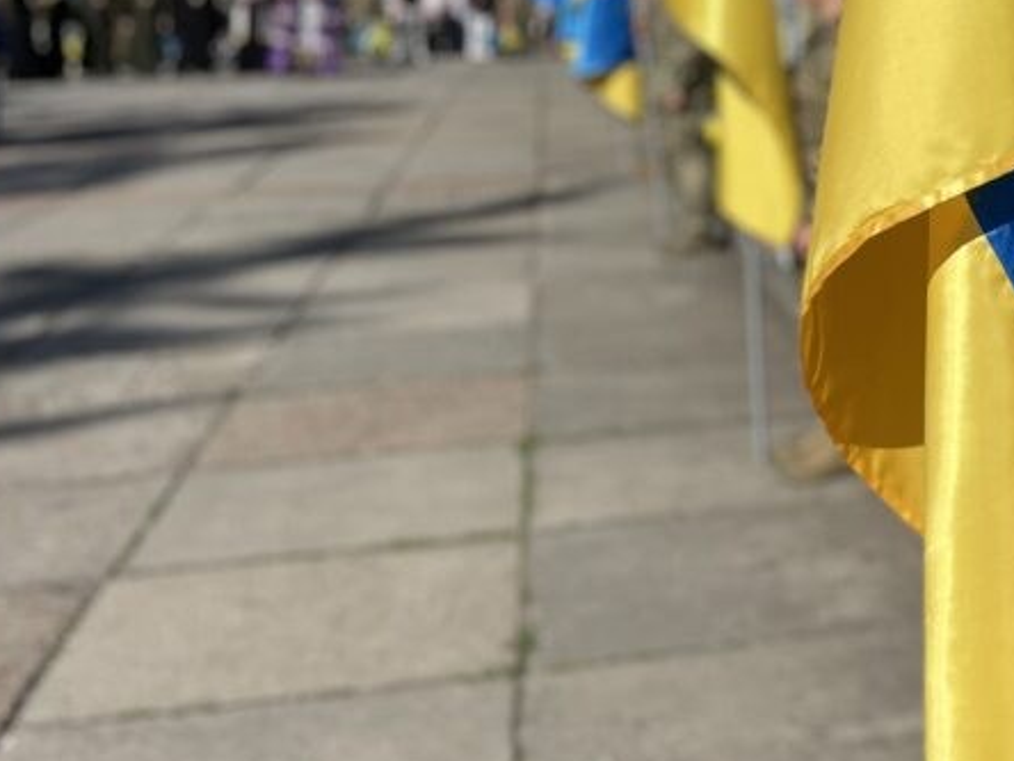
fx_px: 1758
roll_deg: +1.3
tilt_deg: +0.0
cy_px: 23
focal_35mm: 60
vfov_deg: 23.5
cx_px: 1140
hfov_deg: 28.9
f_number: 1.6
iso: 50
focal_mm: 4.2
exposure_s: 1/9804
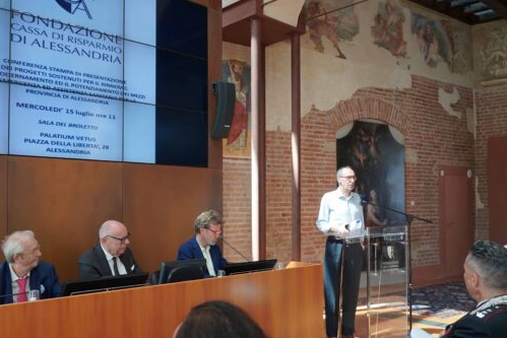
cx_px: 235
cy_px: 190
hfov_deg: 54.4
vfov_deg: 37.8
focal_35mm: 35
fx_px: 493
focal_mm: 24
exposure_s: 1/200
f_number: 4
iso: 800
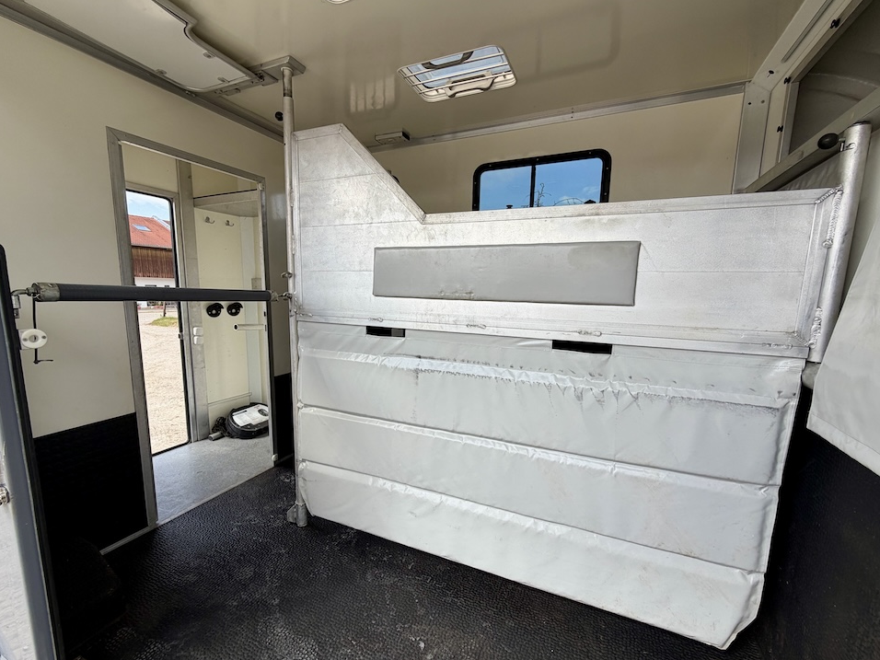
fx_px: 381
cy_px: 344
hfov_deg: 98.2
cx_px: 431
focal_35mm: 15
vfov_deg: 81.7
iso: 40
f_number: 2.2
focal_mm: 2.22
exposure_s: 1/569
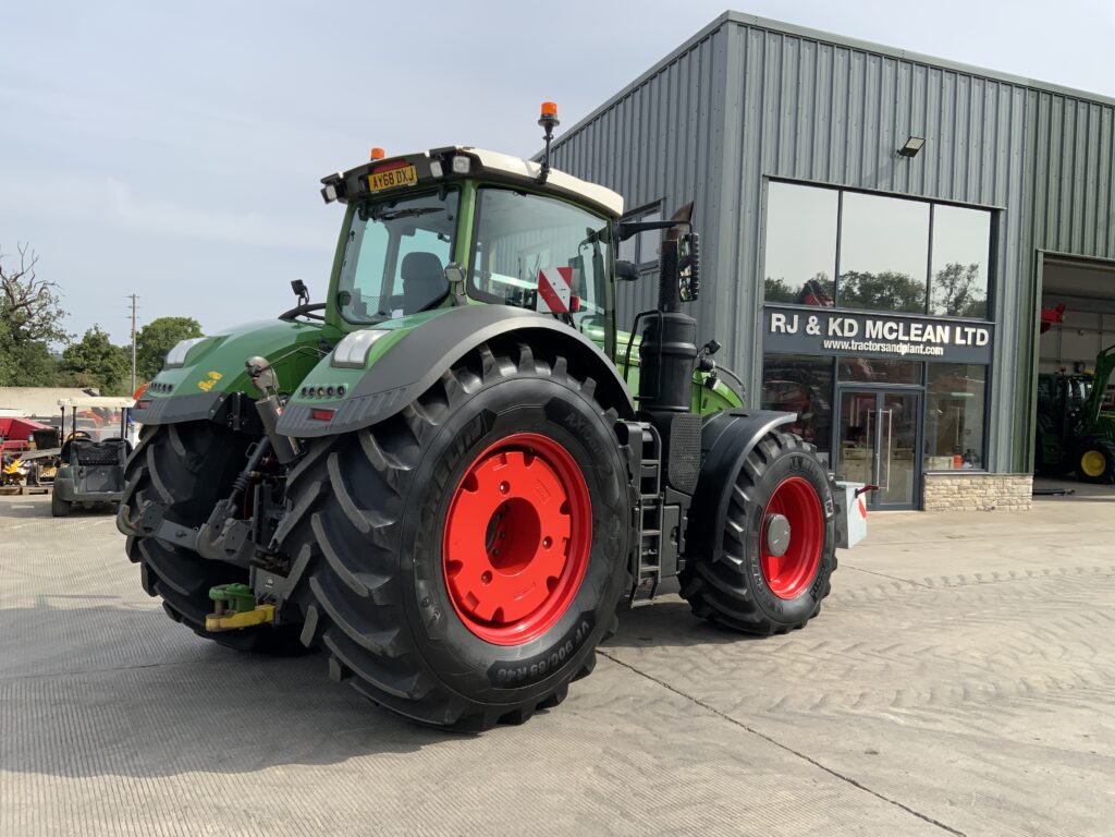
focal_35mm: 29
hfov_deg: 61.7
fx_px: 934
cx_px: 558
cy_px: 418
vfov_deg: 48.2
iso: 16
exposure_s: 1/1412
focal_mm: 3
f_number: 1.8
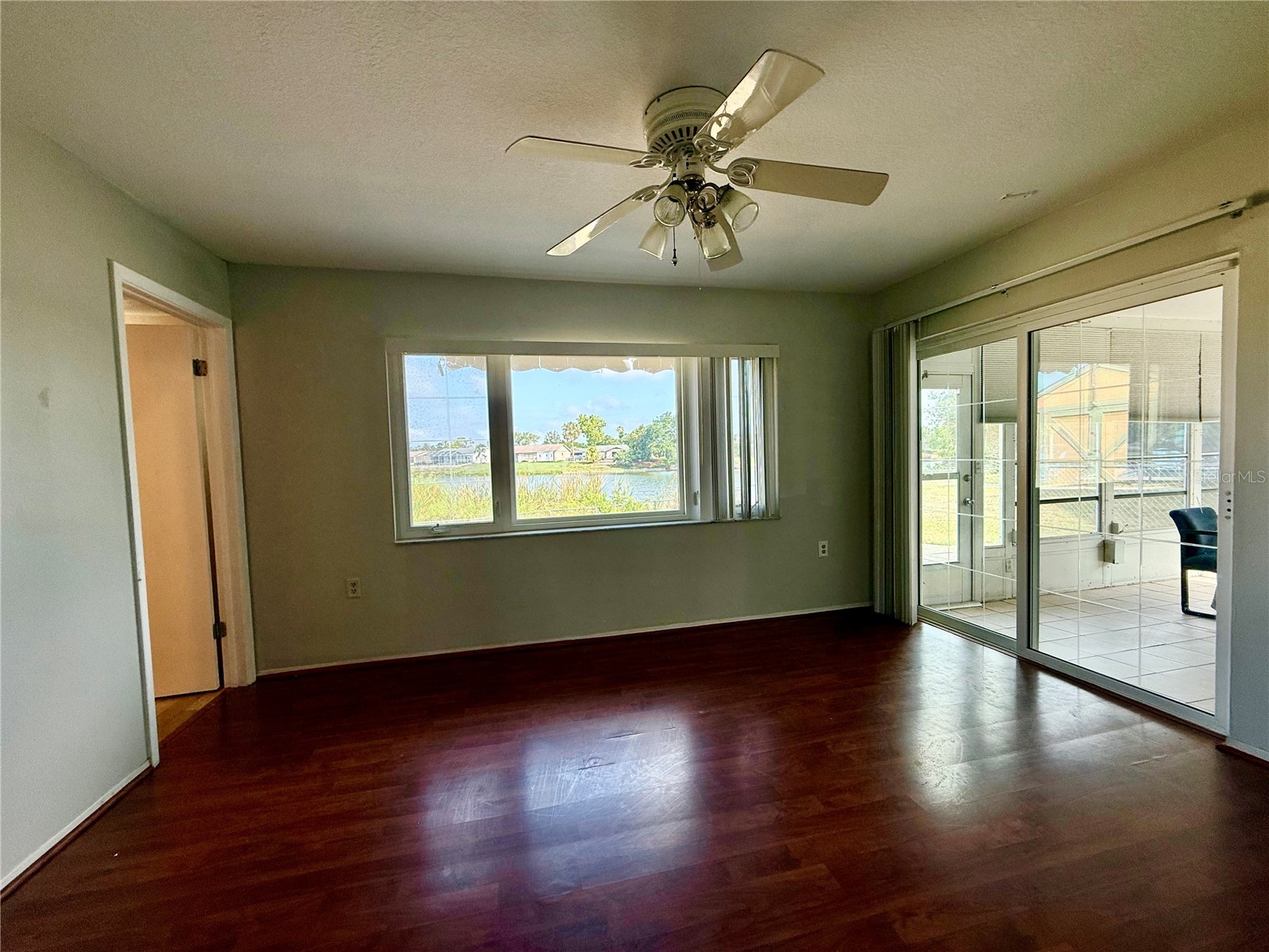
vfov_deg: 85.7
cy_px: 476
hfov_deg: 102.1
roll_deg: +1.7
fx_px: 513
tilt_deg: -1.9
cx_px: 634
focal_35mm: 14
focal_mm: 2.22
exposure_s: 1/154
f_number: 2.2
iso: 64
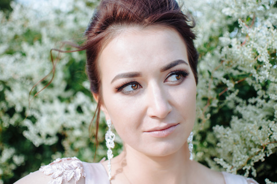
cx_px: 138
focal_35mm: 52
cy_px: 92
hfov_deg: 37.9
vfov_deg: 25.7
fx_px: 404
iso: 250
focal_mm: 35
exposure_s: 1/2500
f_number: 1.8
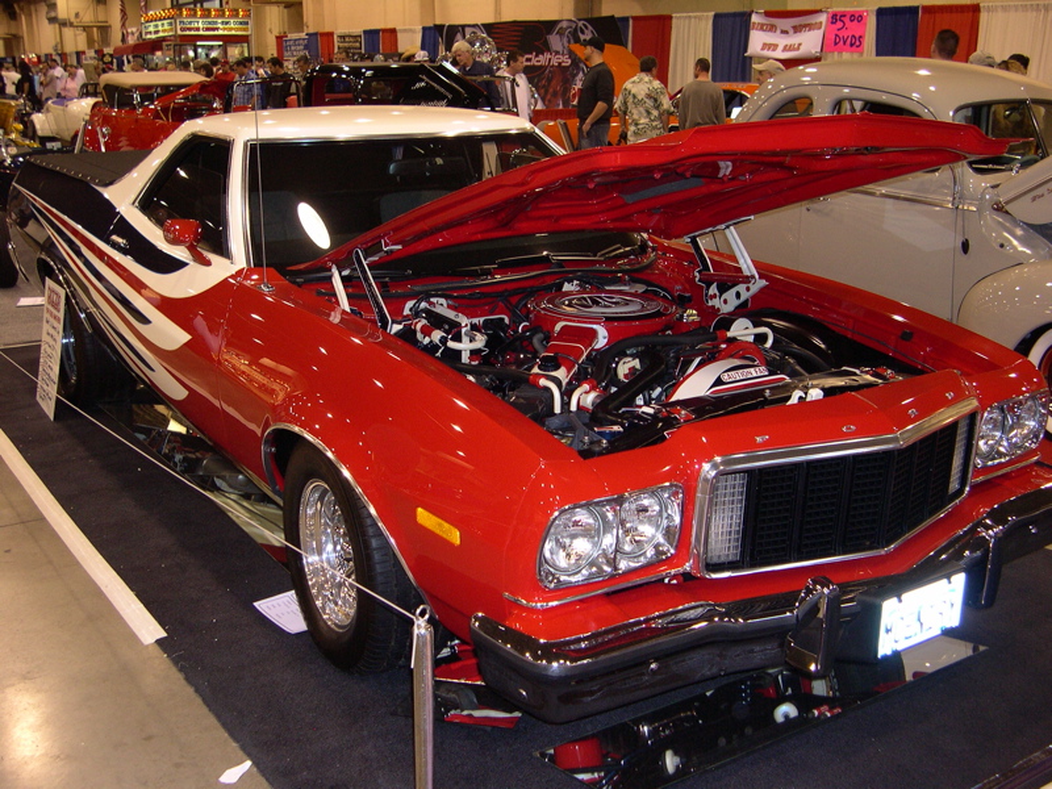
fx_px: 1155
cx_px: 526
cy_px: 394
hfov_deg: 49.0
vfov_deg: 37.7
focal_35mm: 38
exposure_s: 1/60
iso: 171
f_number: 2.8
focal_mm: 8
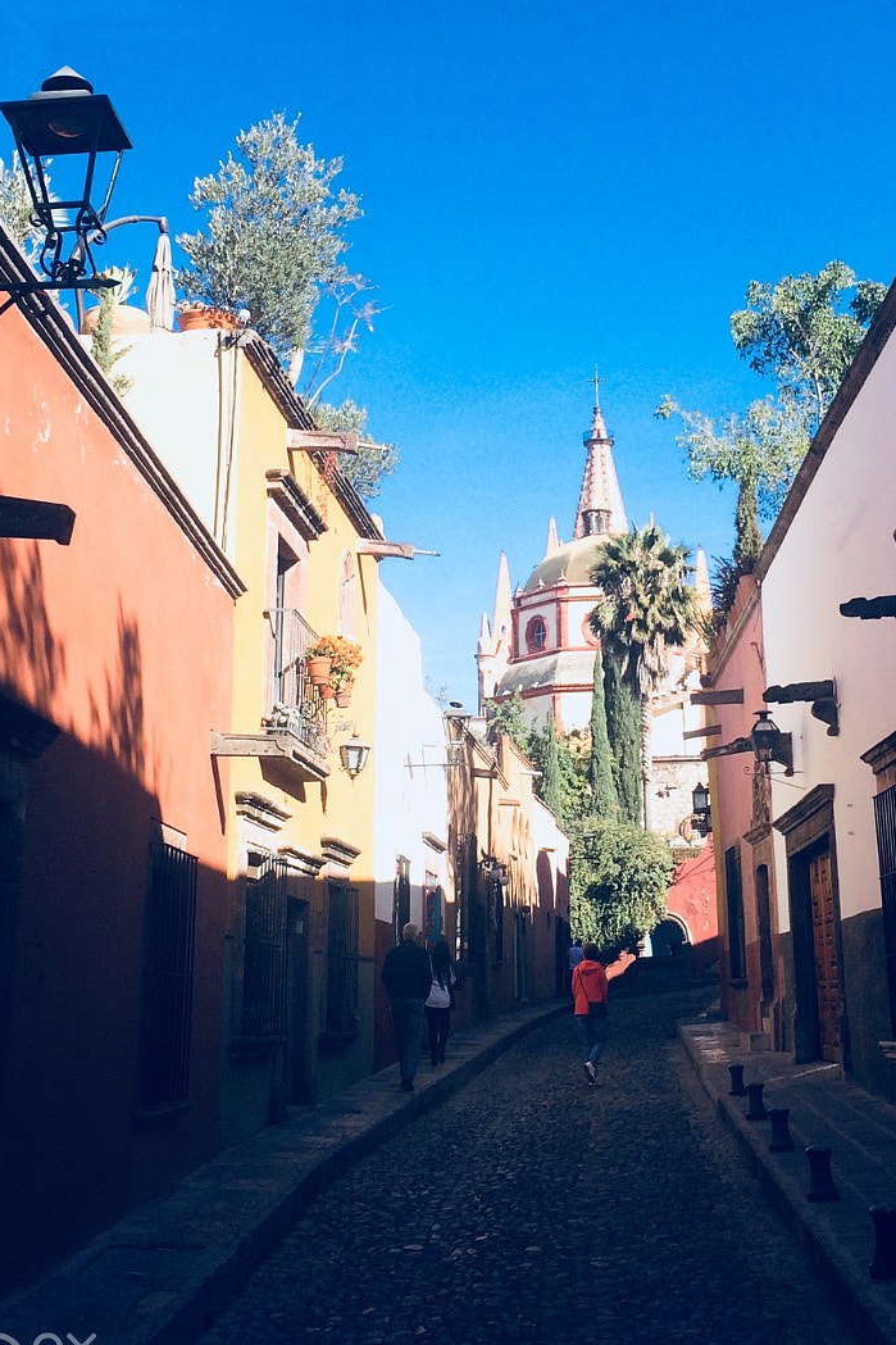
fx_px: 1718
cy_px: 505
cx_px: 547
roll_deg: -2.3
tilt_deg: +16.1
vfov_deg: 42.4
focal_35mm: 46
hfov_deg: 29.1
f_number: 2.2
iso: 32
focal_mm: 4.15
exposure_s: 1/1208
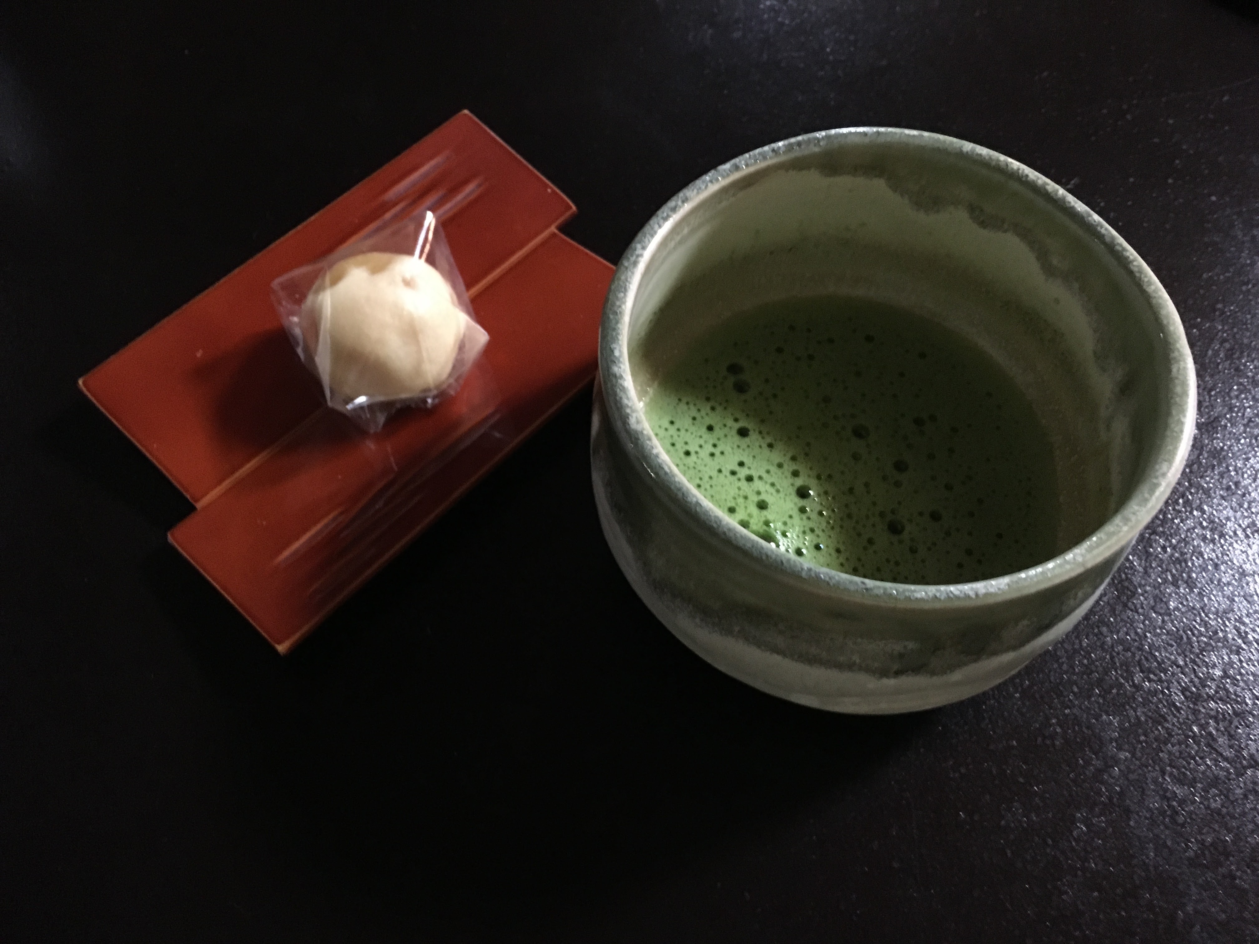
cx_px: 630
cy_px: 472
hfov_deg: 61.7
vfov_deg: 48.2
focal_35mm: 29
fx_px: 1055
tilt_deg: -60.7
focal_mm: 4.15
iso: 500
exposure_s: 1/15
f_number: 2.2
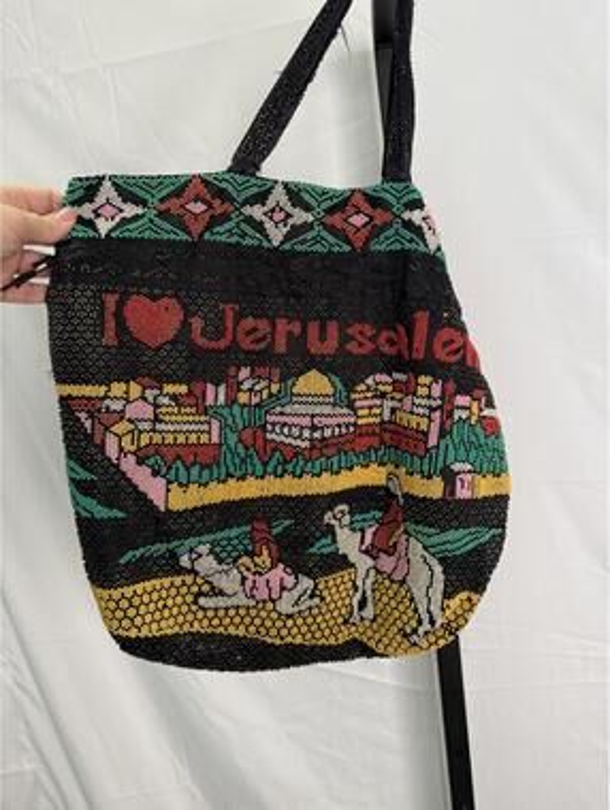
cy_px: 405
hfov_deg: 56.9
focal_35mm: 24
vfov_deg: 71.5
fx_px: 563
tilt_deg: -8.5
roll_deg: +6.5
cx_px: 305
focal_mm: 6.76
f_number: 1.78
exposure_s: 1/120
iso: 160
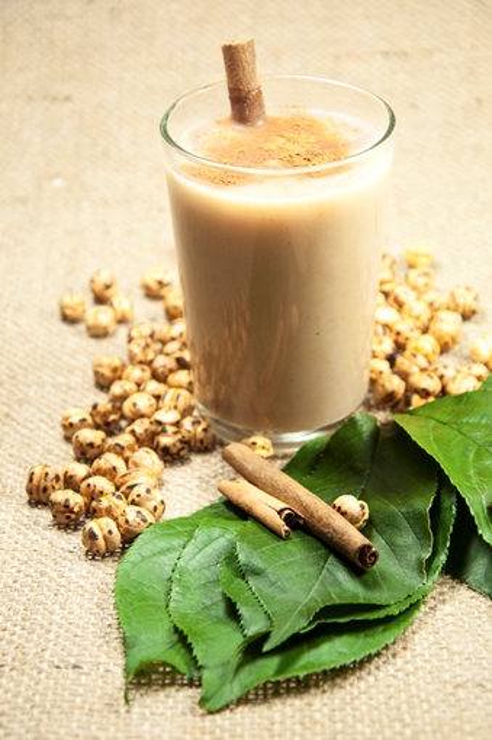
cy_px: 370
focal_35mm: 99
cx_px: 246
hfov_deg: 13.8
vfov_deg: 20.6
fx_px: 2033
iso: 200
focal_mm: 66
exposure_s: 1/40
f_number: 6.3
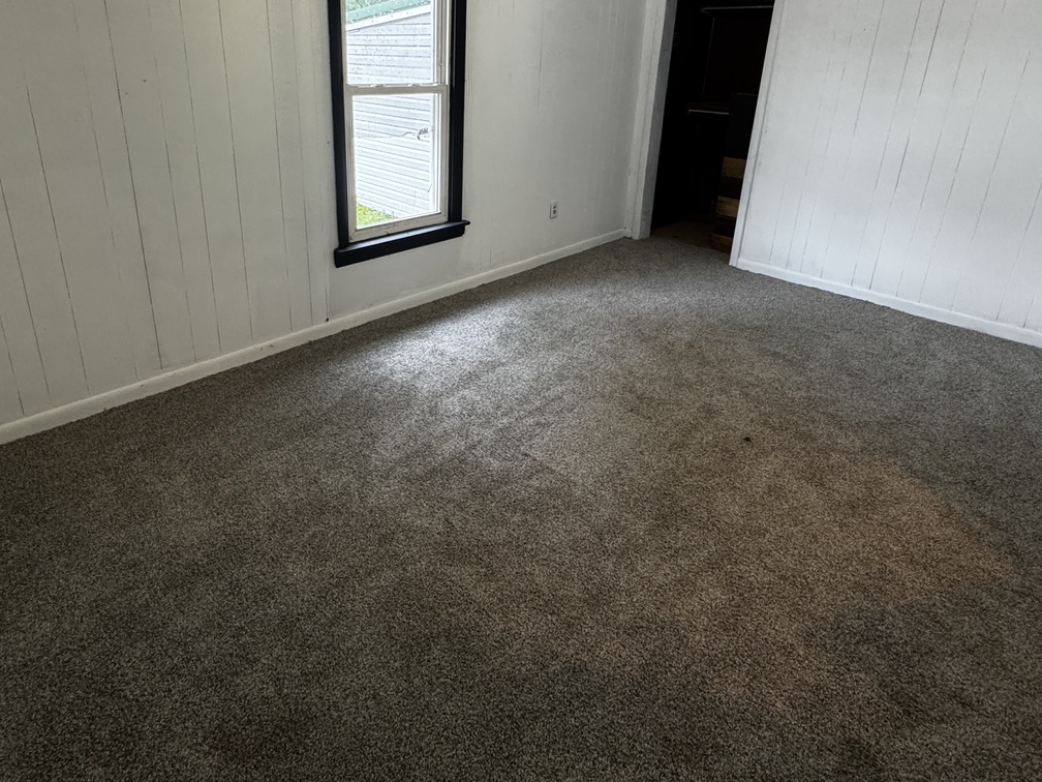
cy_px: 252
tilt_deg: -19.0
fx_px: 602
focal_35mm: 20
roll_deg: -1.6
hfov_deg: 81.4
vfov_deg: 64.1
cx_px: 455
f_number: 2.2
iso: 400
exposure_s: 1/60
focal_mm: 2.22
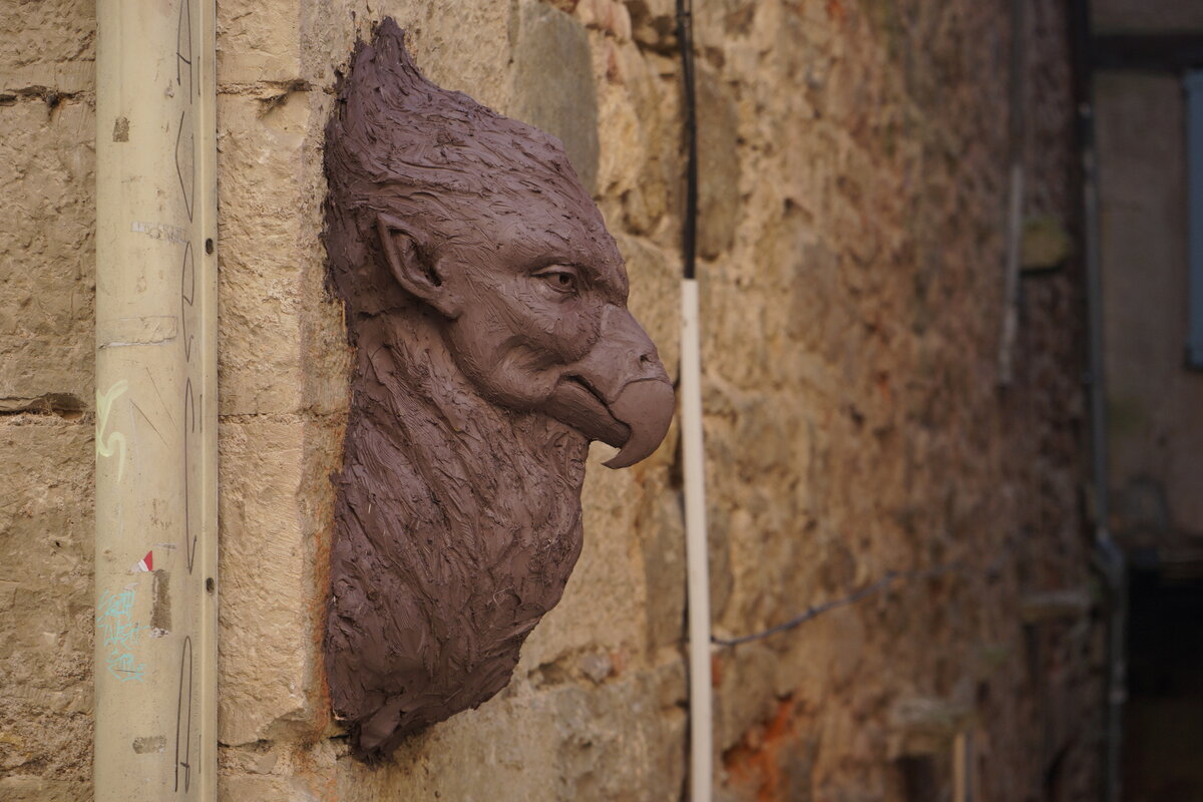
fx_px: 2339
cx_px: 602
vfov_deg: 19.5
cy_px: 401
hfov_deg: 28.8
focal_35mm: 70
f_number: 5.6
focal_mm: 70
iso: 250
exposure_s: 1/125
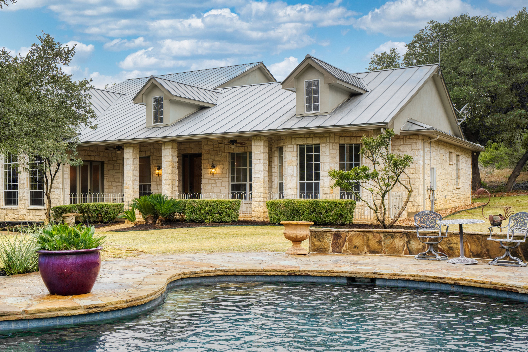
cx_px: 202
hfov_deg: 48.1
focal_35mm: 40
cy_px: 192
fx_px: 587
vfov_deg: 33.4
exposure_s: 1/250
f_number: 7.1
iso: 125
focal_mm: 31
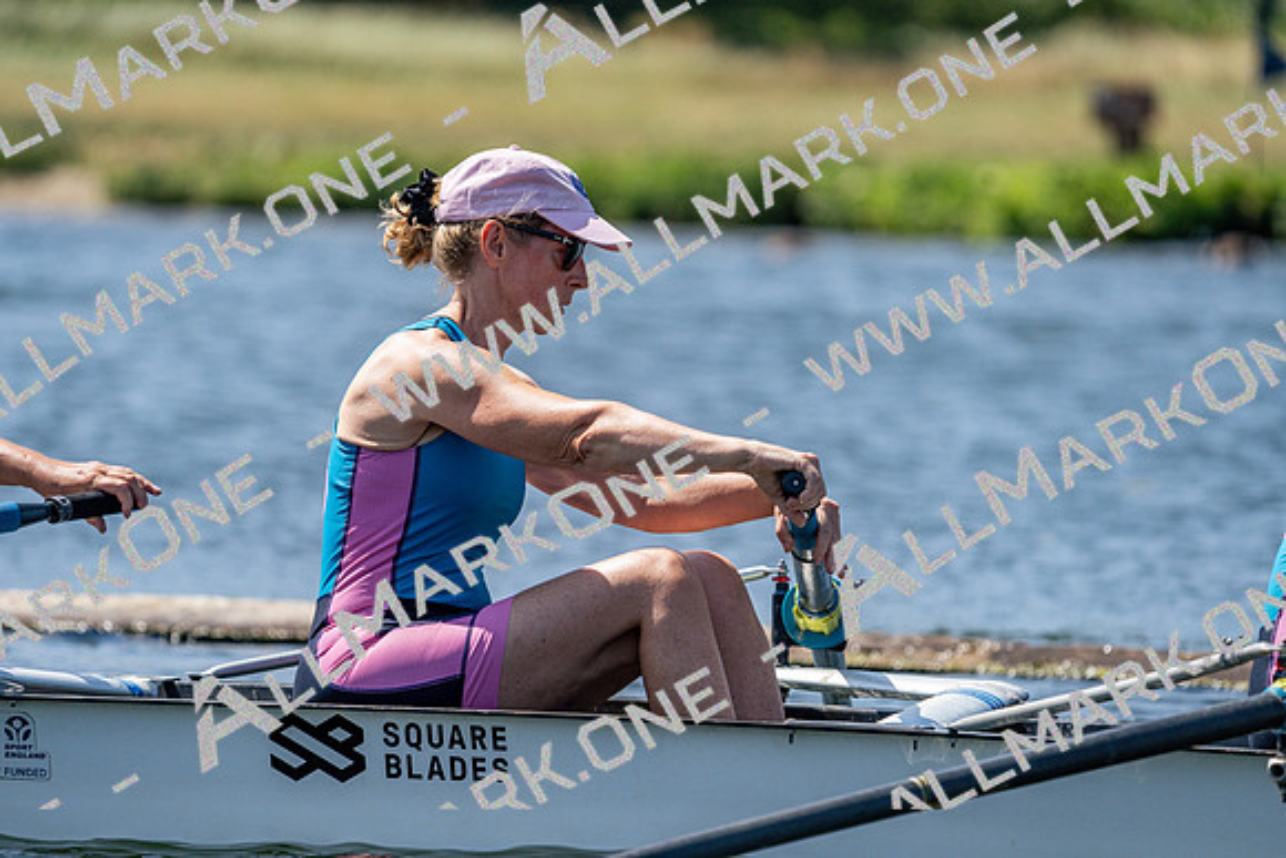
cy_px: 429
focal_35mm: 404
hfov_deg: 5.1
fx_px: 14434
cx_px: 643
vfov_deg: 3.4
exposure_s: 1/2000
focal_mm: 404
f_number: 6.3
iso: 320
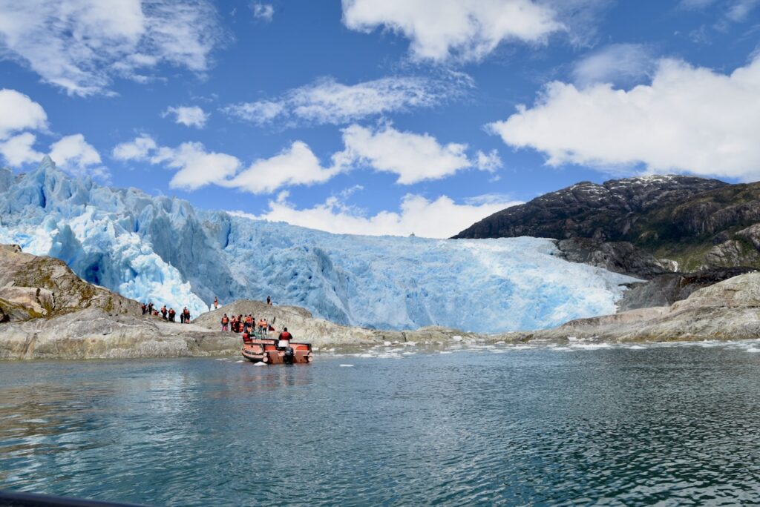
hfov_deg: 73.7
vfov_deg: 53.2
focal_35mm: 24
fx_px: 507
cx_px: 380
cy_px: 254
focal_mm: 24
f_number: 8
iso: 200
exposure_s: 1/640
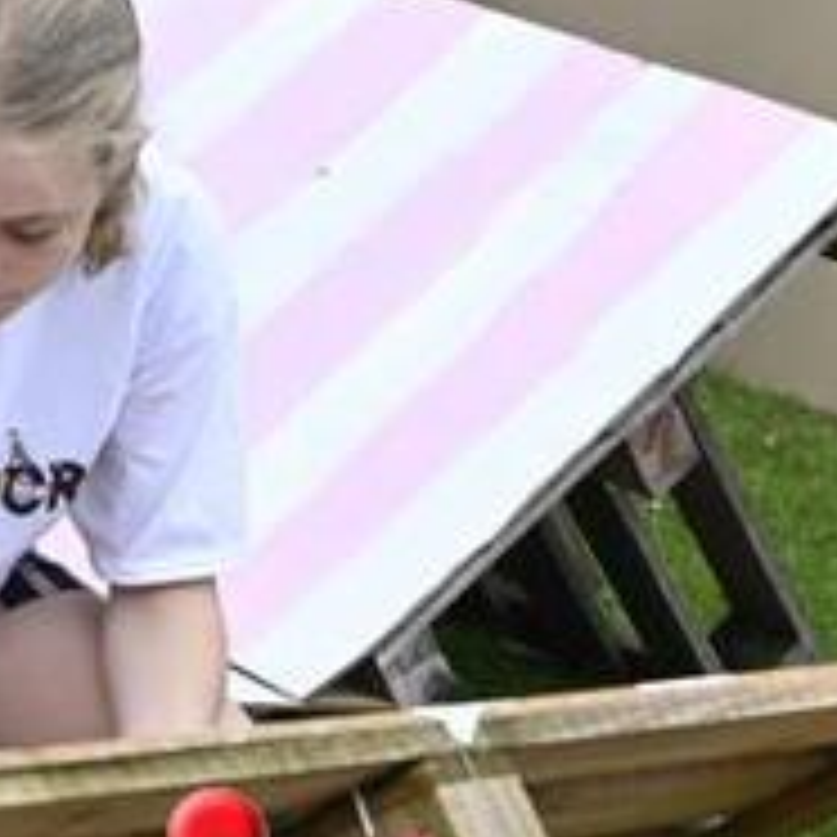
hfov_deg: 9.0
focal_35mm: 181
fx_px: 4951
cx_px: -986
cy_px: -191
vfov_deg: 9.5
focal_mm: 40
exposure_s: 1/160
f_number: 6.3
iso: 200
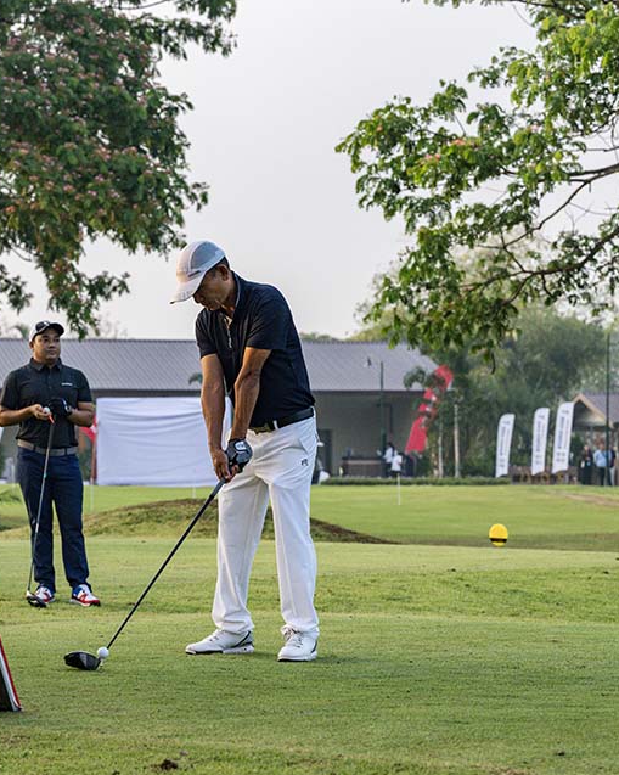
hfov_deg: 11.5
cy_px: 388
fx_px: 3048
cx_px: 99
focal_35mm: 133
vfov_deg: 14.5
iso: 2500
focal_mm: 94
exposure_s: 1/1600
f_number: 5.6
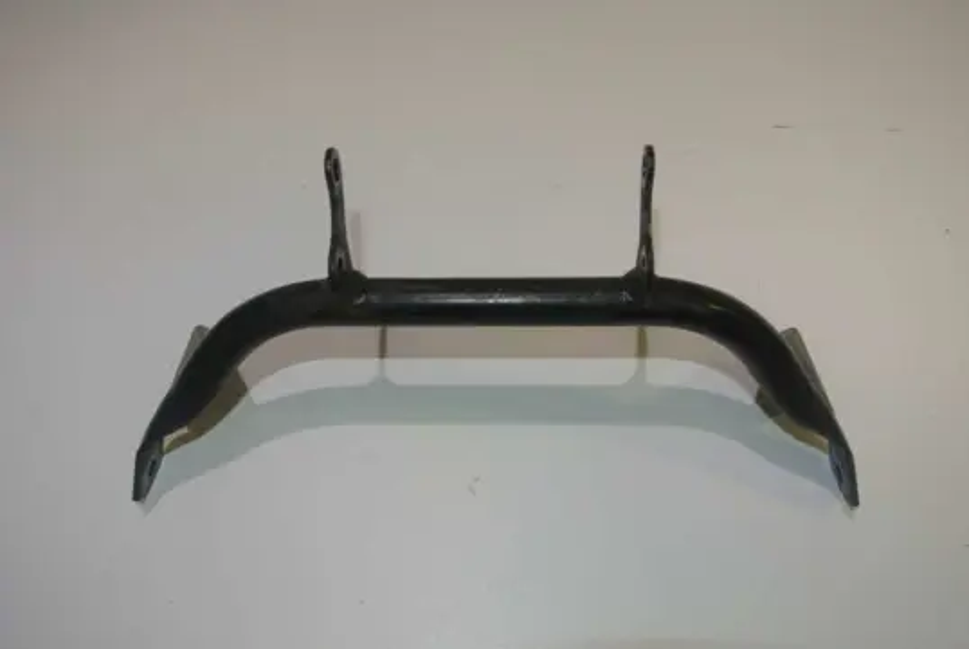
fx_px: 835
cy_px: 324
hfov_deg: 60.2
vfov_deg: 42.4
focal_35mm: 31
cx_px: 484
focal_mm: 11.8
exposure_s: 1/60
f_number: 4.5
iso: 200
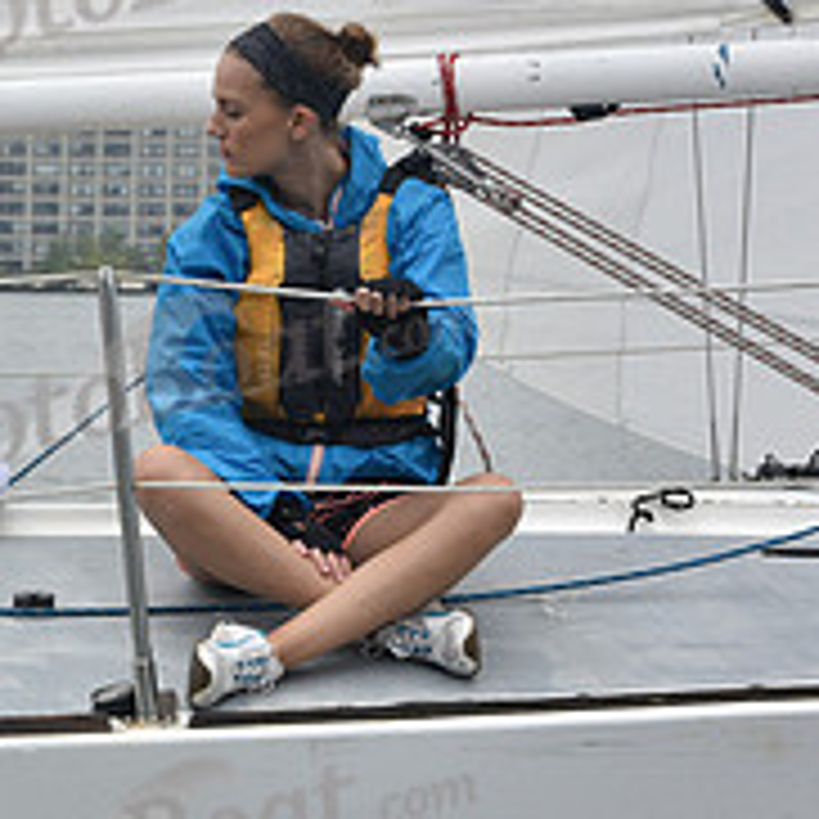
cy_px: 682
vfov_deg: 9.2
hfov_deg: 9.0
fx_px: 5086
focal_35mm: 190
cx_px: -387
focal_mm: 70
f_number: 7.1
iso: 400
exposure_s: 1/800
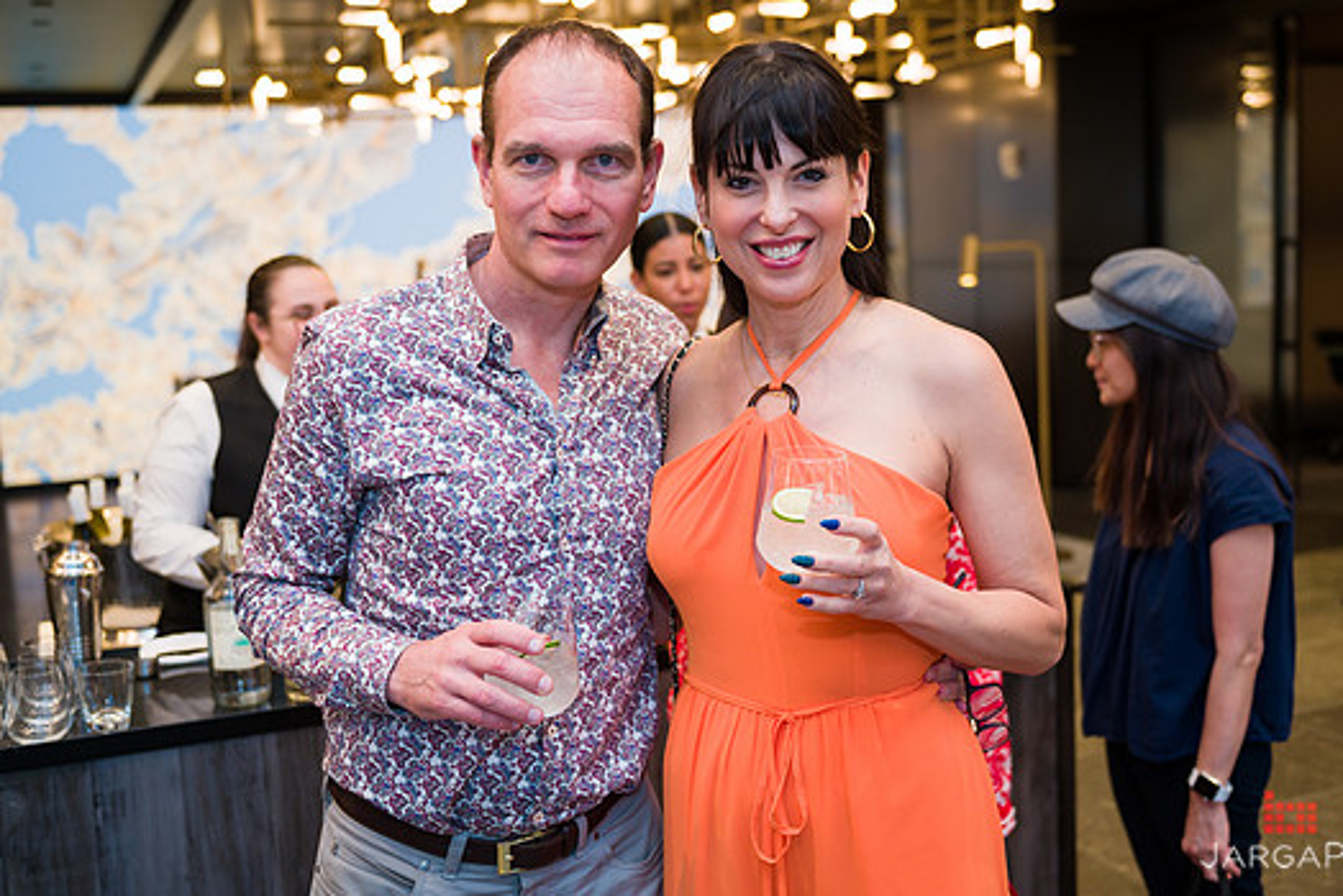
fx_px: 1568
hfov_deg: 46.4
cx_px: 702
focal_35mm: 42
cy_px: 430
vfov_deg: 31.9
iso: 400
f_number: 3.2
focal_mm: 38
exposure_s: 1/200
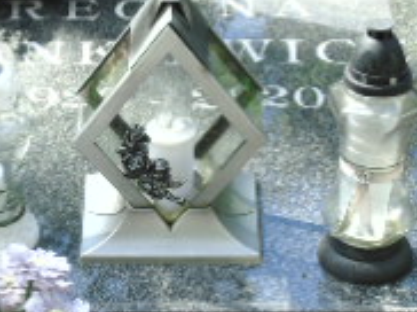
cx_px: 99
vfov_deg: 10.5
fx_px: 1696
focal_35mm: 141
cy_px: 188
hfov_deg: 14.0
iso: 80
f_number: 3.9
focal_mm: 7.1
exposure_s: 1/125
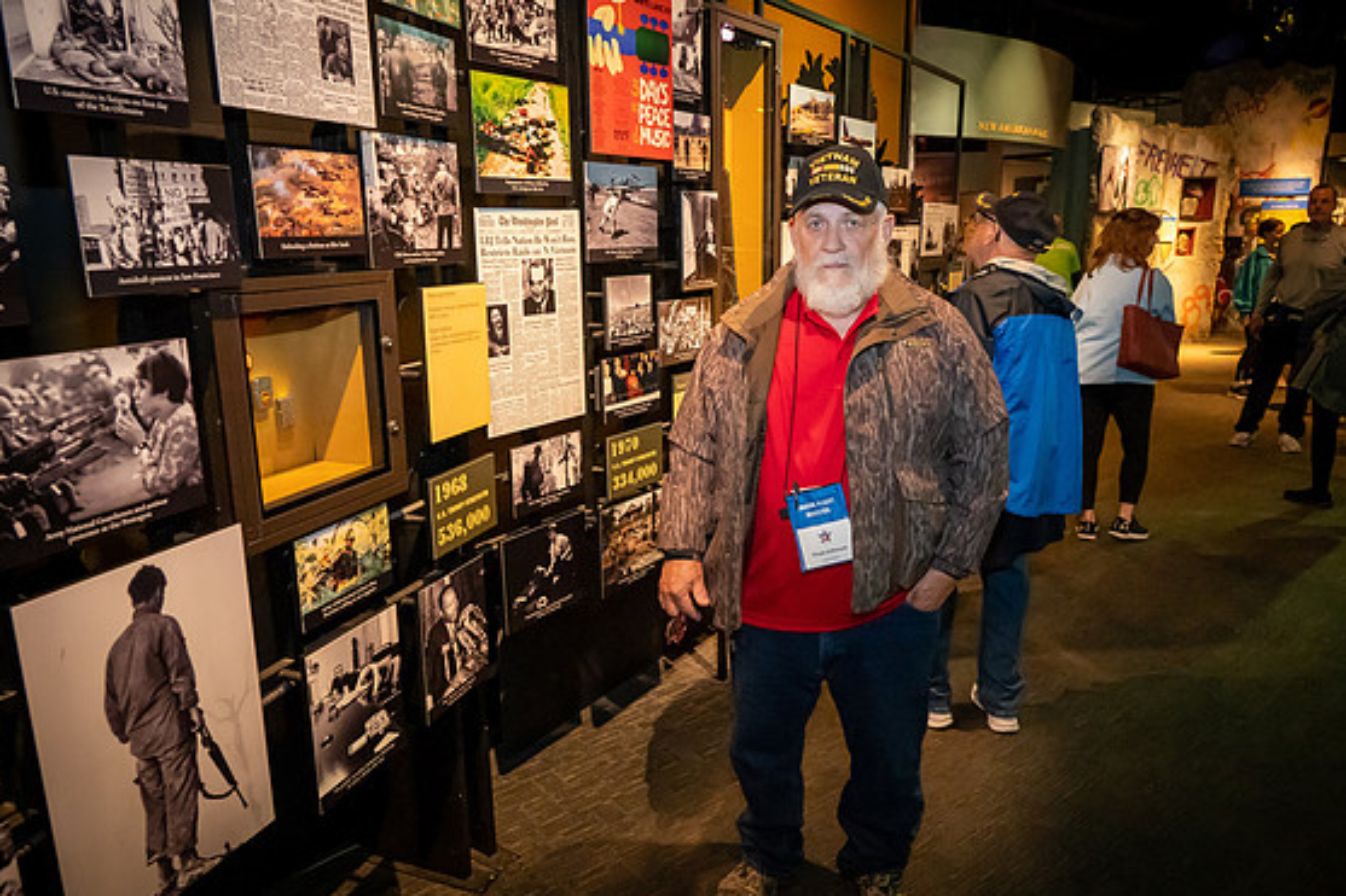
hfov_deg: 71.5
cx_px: 689
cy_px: 464
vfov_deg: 51.2
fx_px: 934
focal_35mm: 25
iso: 12800
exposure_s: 1/50
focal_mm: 24
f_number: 5.6
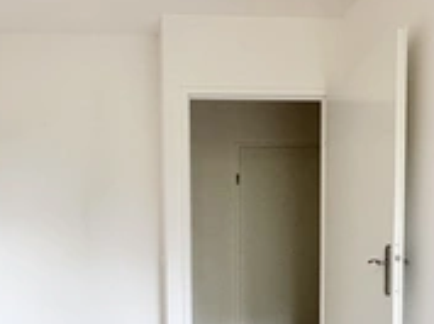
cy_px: 314
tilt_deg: -3.5
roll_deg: +1.0
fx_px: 526
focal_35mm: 42
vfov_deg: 31.9
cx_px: 165
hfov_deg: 44.5
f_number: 2.2
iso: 160
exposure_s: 1/100
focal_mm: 2.22
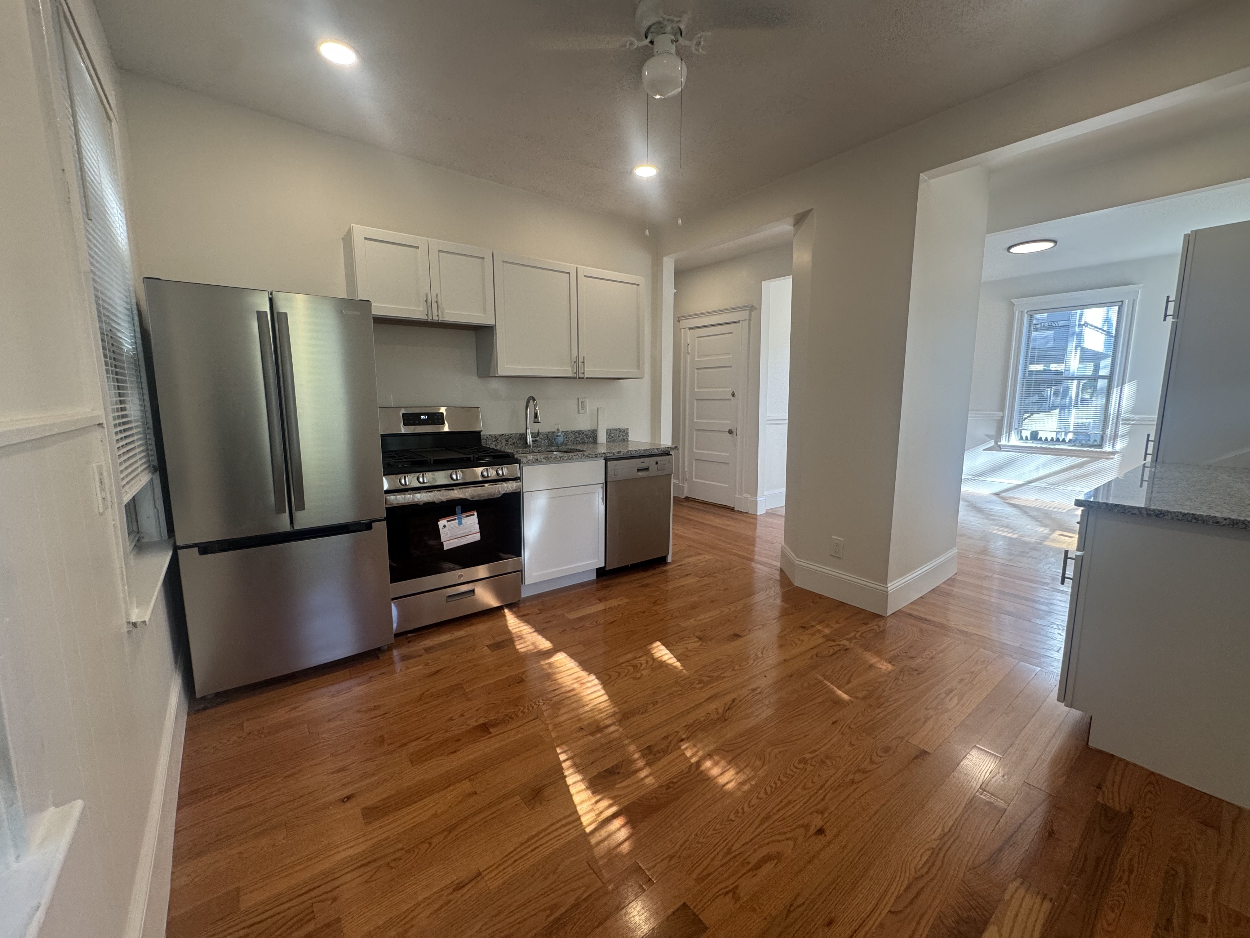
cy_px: 469
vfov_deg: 85.7
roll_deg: -0.2
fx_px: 506
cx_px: 625
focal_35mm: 14
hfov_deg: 102.1
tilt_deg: -7.4
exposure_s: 1/120
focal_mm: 2.22
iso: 160
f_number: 2.2
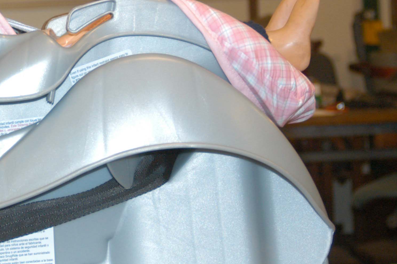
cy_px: 92
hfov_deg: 13.3
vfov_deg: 9.0
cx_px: -5
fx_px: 1675
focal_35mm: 152
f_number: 5
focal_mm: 50
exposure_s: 1/60
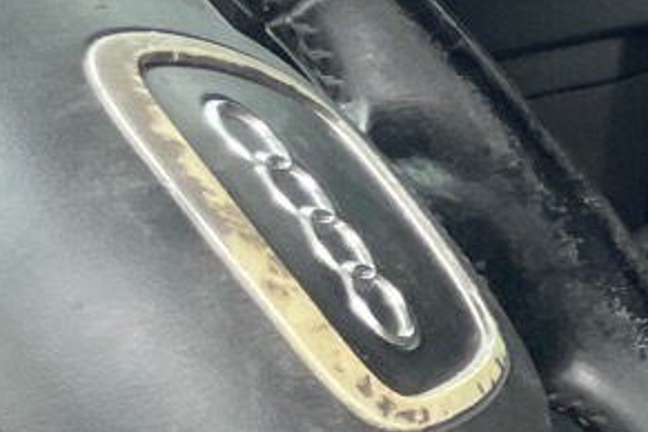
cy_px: 768
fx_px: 3006
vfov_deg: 8.0
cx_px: 1888
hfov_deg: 9.7
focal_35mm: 167
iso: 64
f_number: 1.6
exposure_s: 1/121
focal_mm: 4.2
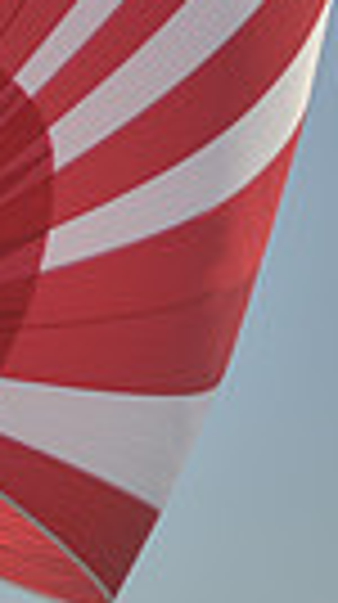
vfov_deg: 6.7
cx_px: -942
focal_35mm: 318
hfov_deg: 3.6
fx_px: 5086
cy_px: 731
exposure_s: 1/1250
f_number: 3.5
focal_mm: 70
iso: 200
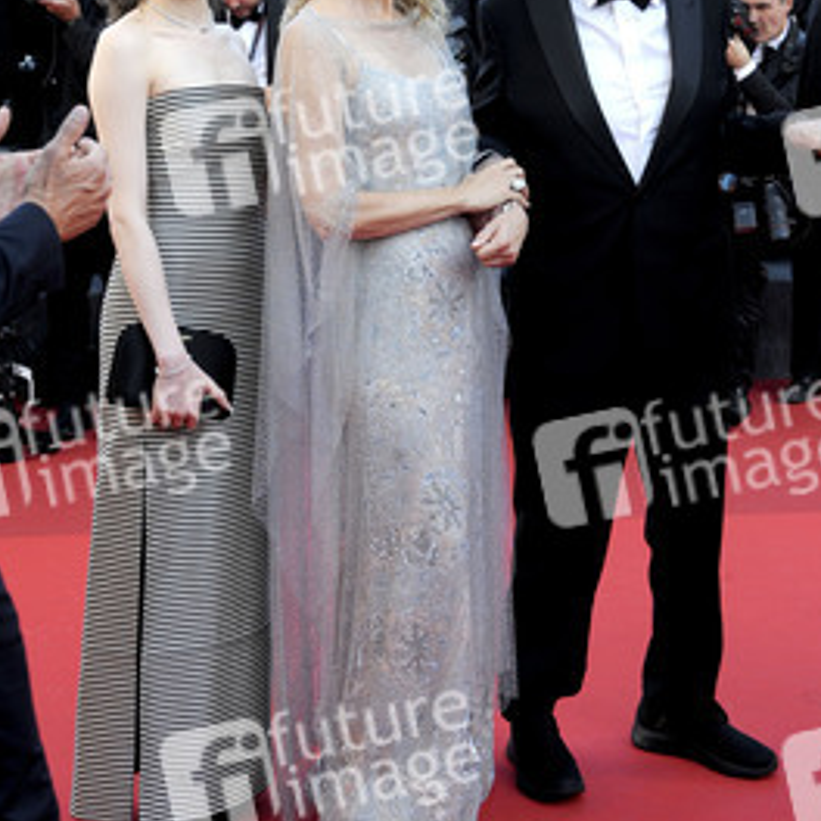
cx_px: 412
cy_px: 299
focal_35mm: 67
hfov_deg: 25.7
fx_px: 1798
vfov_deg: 25.6
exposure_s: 1/250
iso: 640
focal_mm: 52
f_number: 6.3
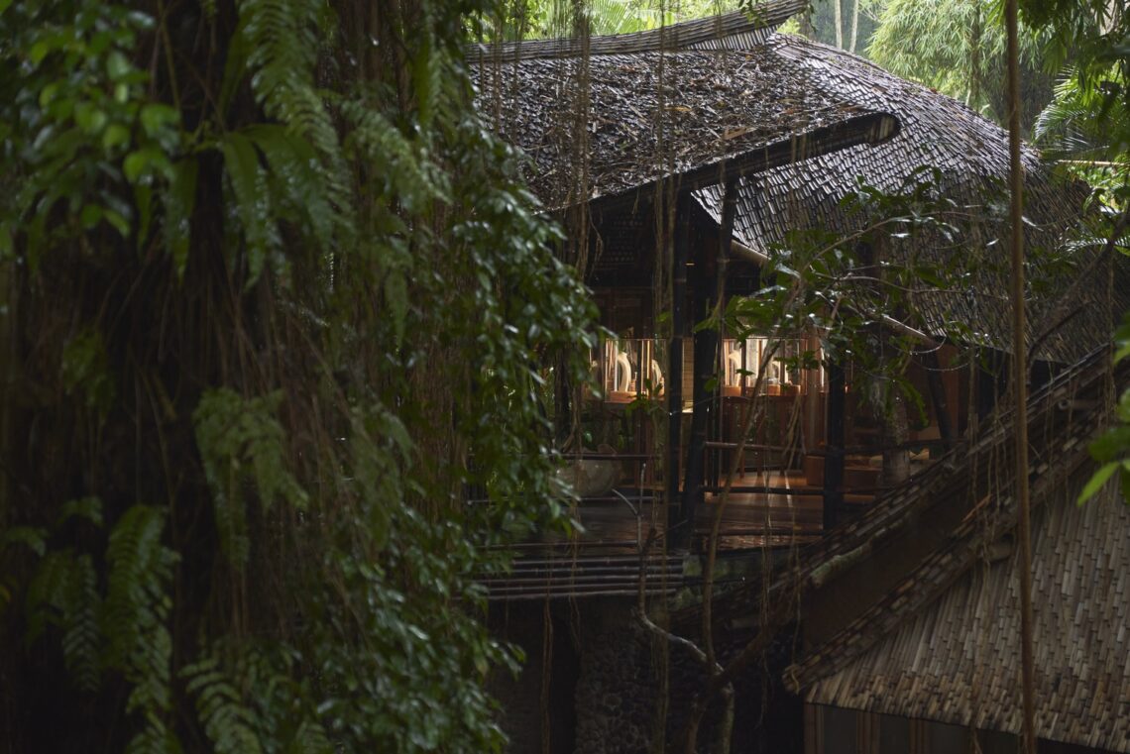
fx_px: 2198
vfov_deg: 19.5
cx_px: 565
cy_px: 377
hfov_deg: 28.8
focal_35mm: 70
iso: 400
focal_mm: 70
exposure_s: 1/200
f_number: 2.8
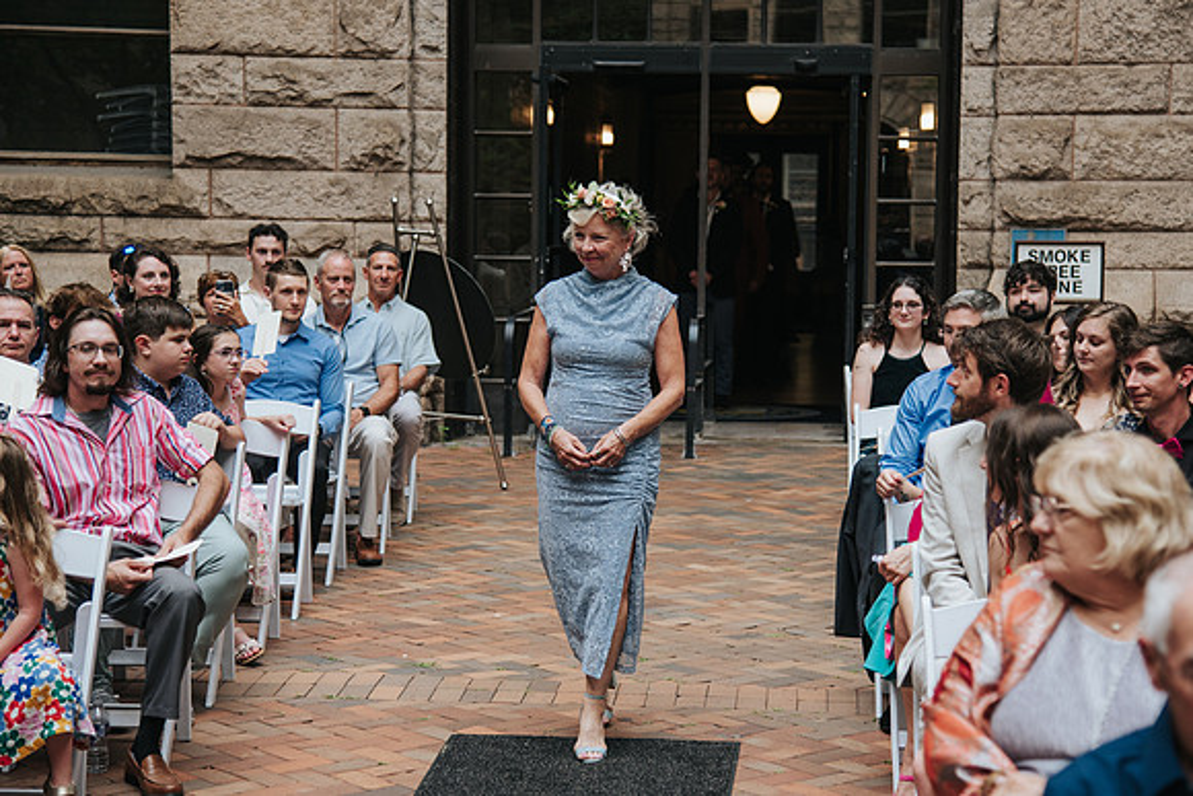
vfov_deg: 15.3
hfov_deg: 22.8
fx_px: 2961
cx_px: 636
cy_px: 355
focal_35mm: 89
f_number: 4
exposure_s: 1/500
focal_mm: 75
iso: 500
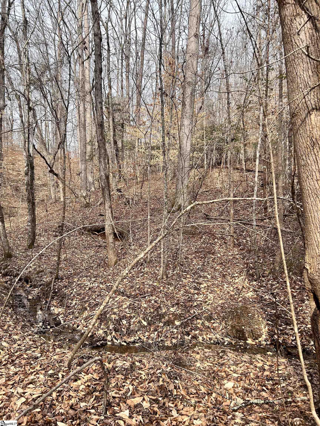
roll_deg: +0.2
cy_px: 213
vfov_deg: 67.3
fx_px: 320
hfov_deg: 53.1
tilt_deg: -1.5
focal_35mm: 26
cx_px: 160
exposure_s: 1/1038
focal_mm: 5.7
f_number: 1.5
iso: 50
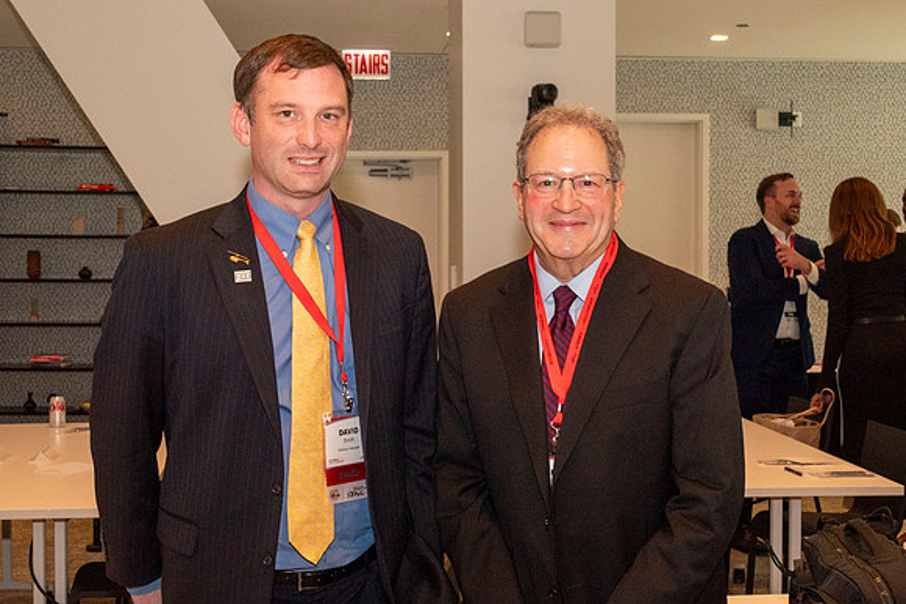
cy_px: 302
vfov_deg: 26.5
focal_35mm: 51
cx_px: 453
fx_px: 1284
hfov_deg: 38.9
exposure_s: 1/100
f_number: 10
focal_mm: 34
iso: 2500
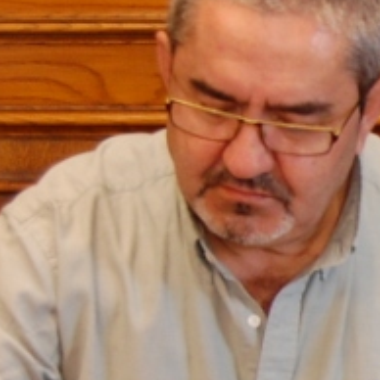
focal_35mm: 175
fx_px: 2173
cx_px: 648
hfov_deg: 9.6
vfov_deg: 9.9
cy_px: 361
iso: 800
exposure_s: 1/25
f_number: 4
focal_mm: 26
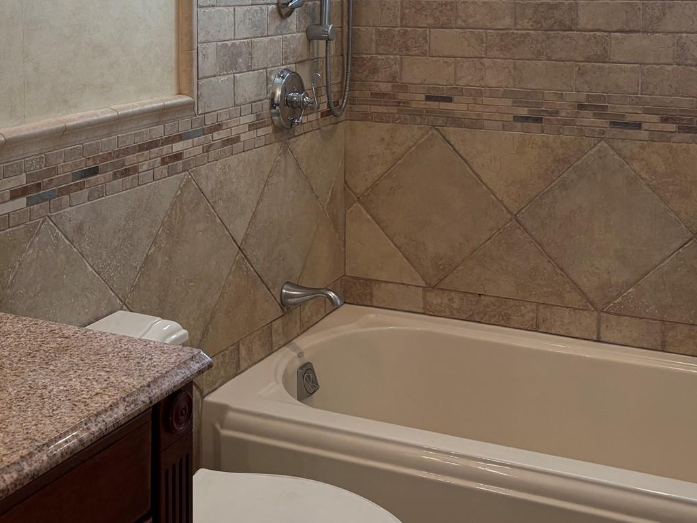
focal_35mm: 52
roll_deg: -0.1
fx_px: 1047
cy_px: 71
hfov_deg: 36.7
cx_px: 296
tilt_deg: -5.0
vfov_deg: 27.2
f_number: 1.6
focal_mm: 5.96
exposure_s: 1/120
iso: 160
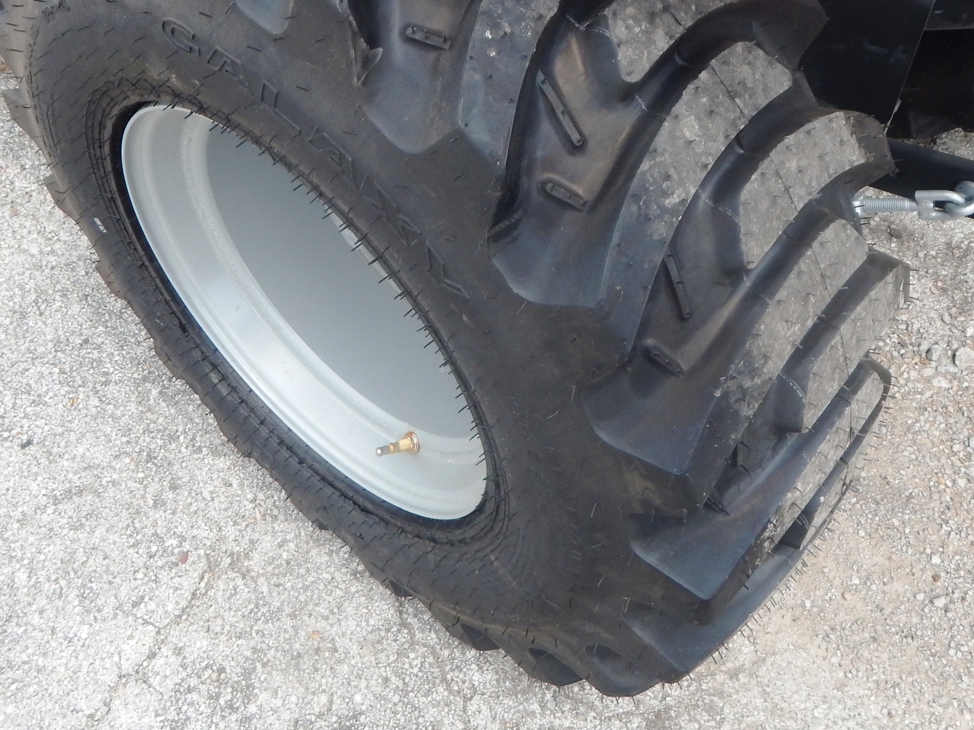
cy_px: 168
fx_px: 1041
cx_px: 517
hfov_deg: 50.1
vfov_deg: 37.6
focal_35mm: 37
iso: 125
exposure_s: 1/640
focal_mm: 4
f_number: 3
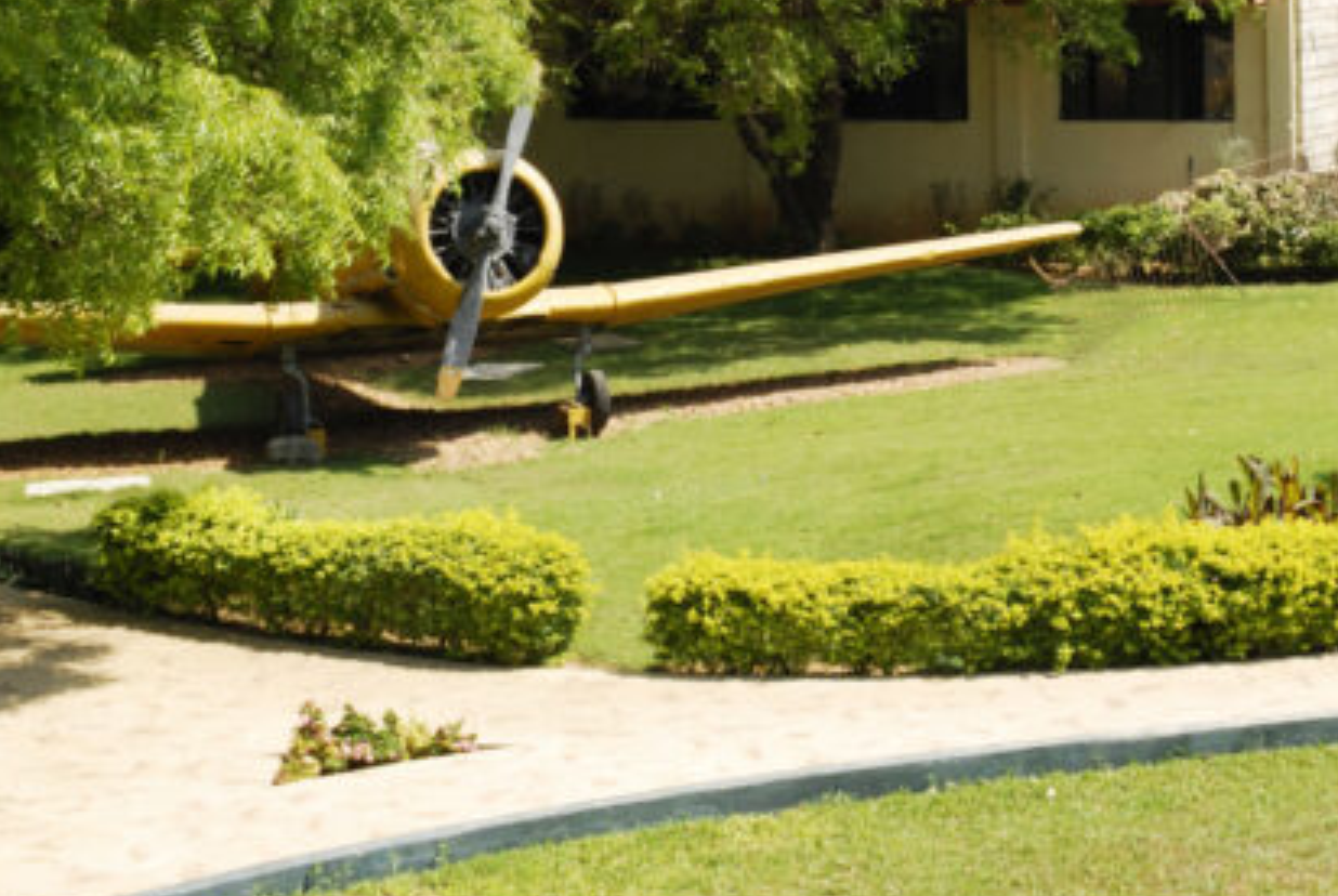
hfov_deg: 24.5
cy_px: -180
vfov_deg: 16.1
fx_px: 3052
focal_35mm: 82
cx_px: 1007
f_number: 7.1
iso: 100
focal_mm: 22
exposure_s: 1/160
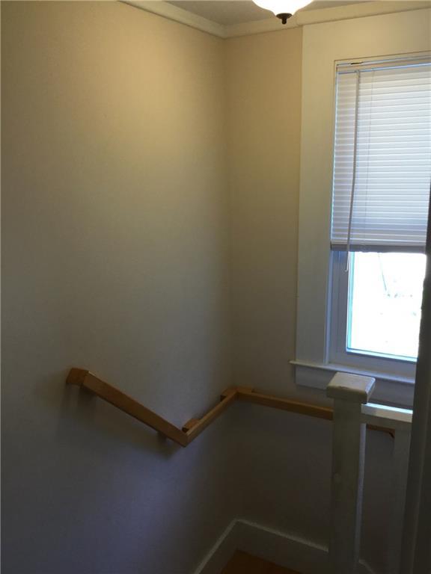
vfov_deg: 58.4
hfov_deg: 45.4
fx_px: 515
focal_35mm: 31
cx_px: 216
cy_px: 287
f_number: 2.4
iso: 32
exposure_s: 1/30
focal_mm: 3.3
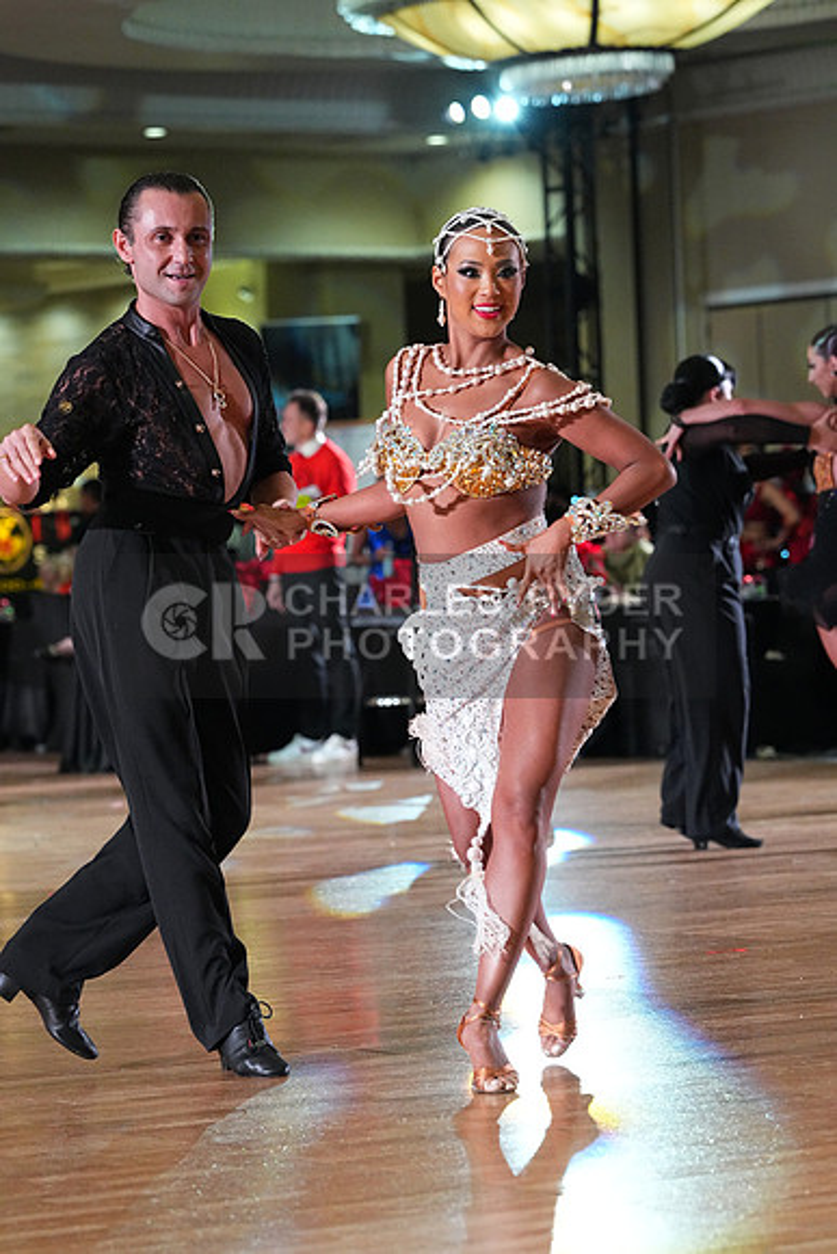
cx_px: 418
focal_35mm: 140
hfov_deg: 9.8
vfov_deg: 14.7
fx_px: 4879
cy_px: 627
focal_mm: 140
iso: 8000
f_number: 5
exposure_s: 1/400
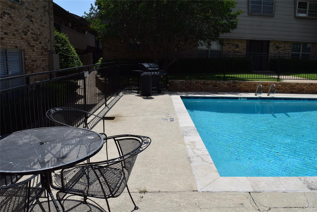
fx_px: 238
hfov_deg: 67.4
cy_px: 106
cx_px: 158
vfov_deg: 47.9
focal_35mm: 27
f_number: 11
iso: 200
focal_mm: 18
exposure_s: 1/500
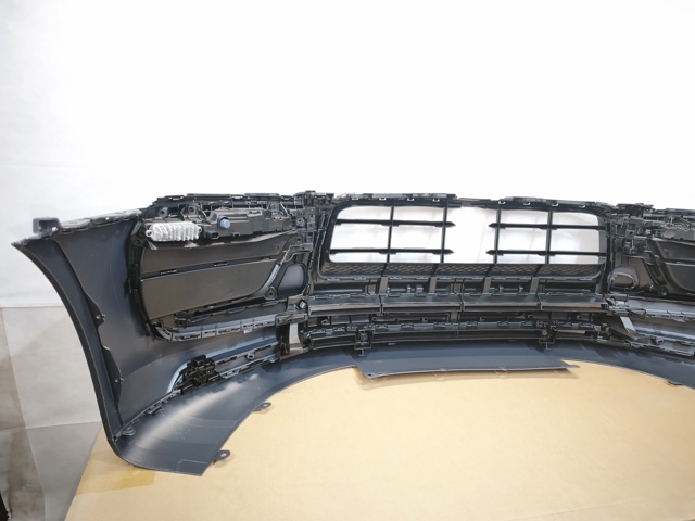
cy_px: 260
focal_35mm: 23
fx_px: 462
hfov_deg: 73.9
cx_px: 348
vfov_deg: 58.9
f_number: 1.62
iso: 640
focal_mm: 6.45
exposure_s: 1/100
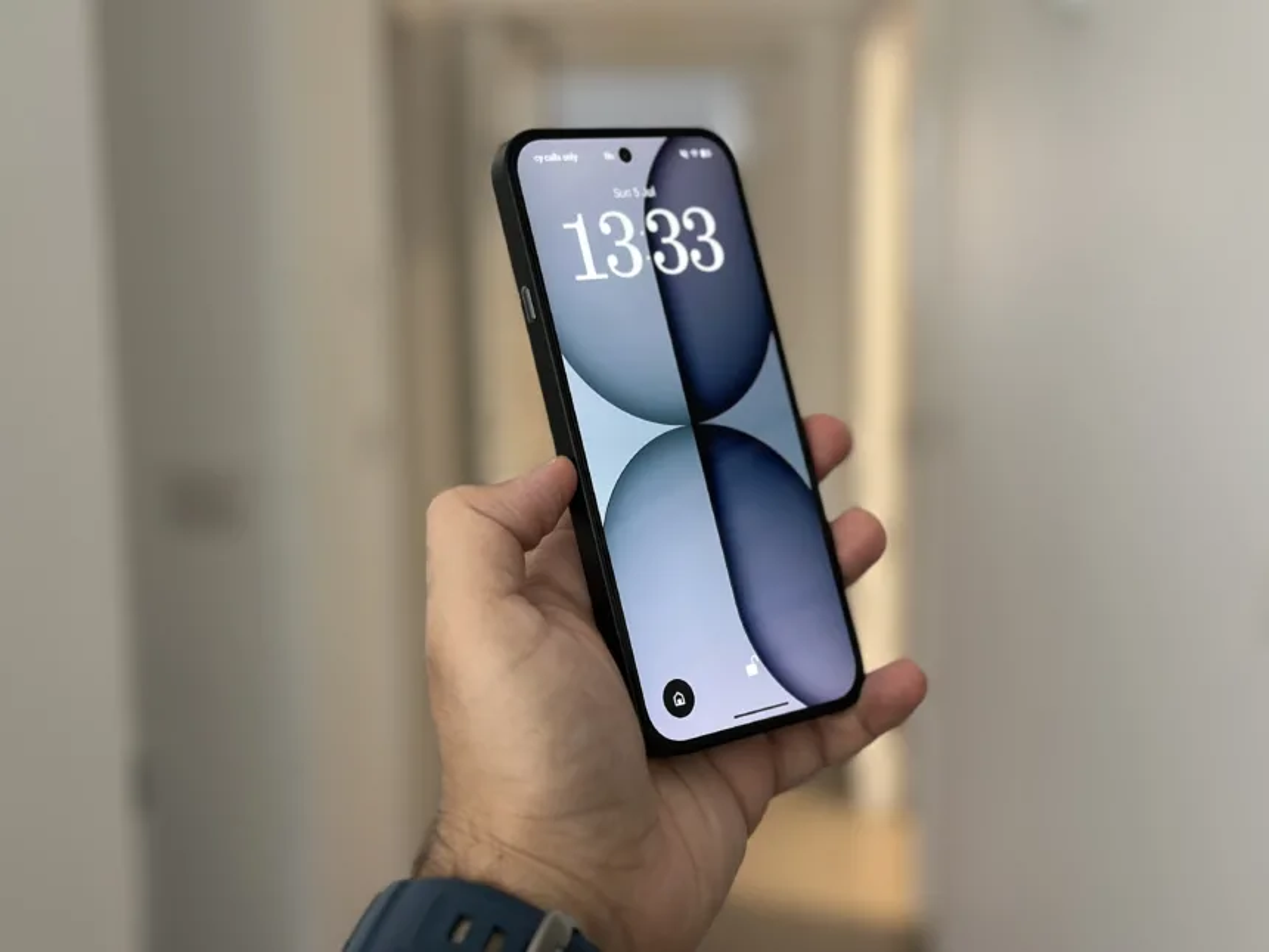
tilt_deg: -7.4
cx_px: 634
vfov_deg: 30.3
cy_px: 476
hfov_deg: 39.7
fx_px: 1760
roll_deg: +0.6
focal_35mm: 48
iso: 320
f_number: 1.78
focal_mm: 6.86
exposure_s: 1/50
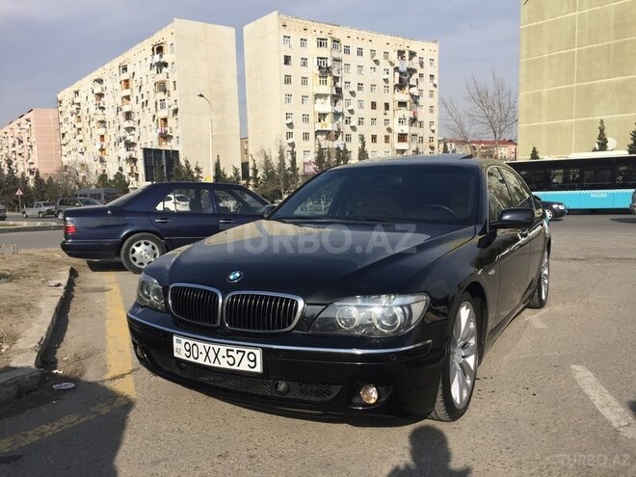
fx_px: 533
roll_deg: +1.4
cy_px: 238
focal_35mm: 29
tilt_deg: -6.4
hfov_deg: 61.7
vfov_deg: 48.2
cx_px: 318
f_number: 2.2
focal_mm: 4.15
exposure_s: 1/2825
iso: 32
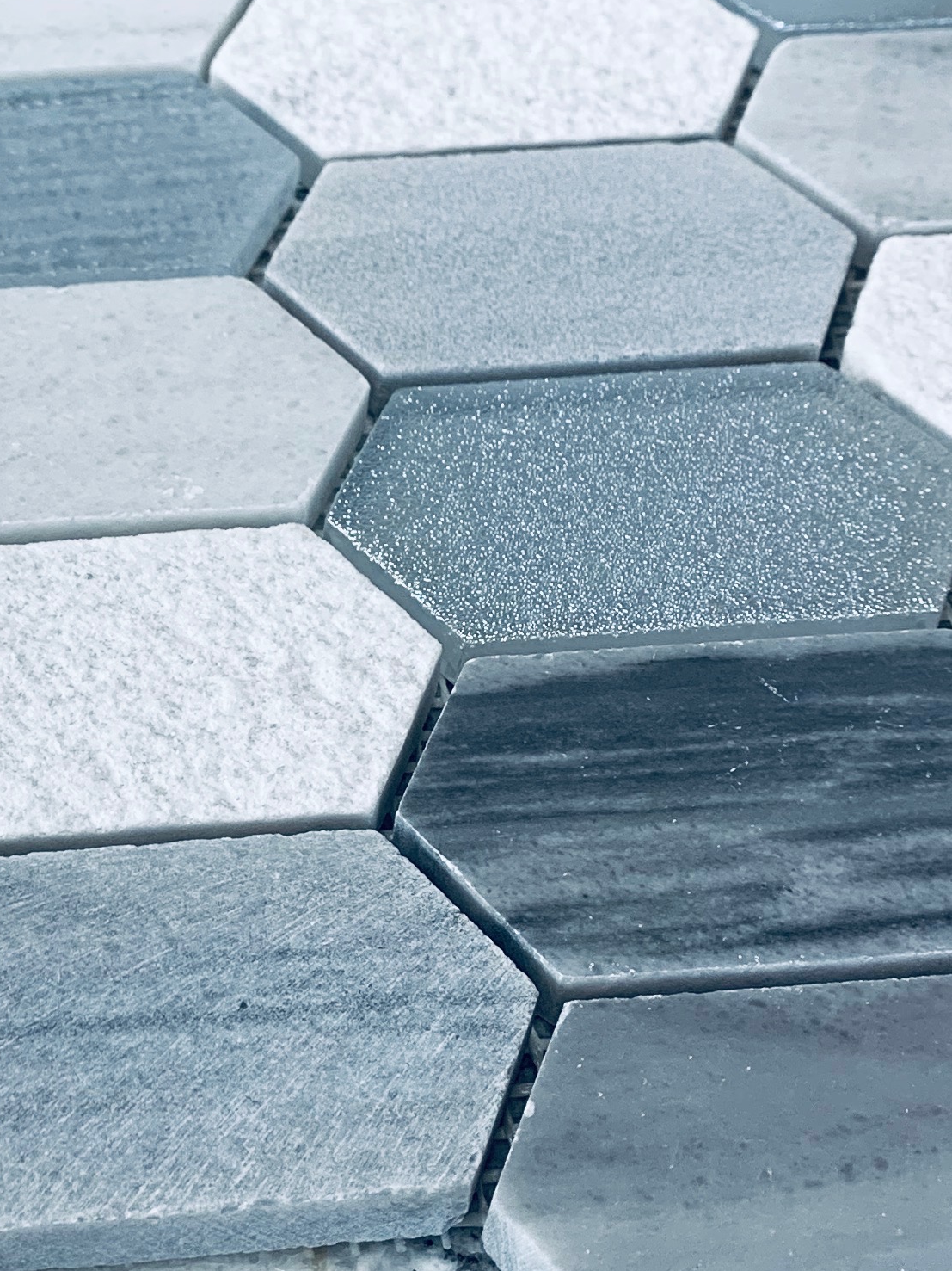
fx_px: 2605
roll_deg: +0.4
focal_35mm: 71
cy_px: 510
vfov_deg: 27.3
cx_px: 13
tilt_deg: -43.8
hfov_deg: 20.1
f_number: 1.8
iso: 32
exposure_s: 1/120
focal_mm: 4.25
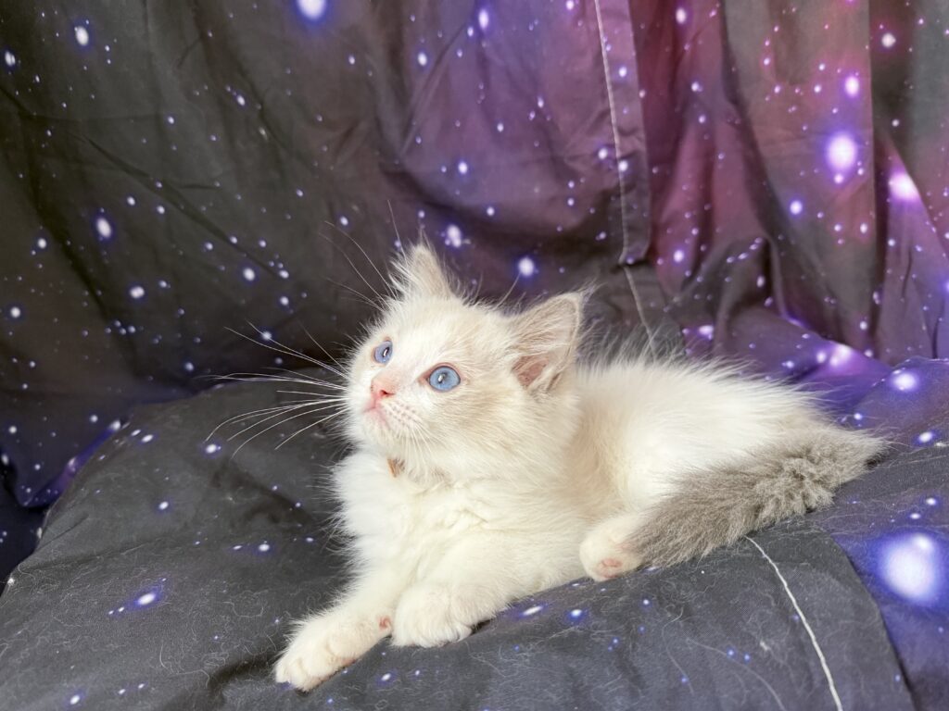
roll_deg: +4.3
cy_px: 356
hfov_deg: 71.6
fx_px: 658
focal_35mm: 24
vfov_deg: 56.8
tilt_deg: -12.4
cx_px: 474
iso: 320
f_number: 1.78
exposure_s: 1/60
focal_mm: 6.76
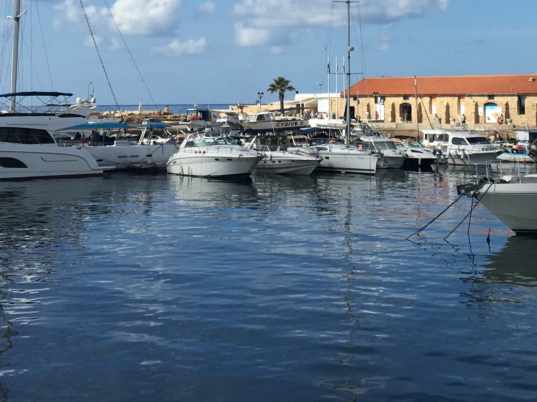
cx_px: 344
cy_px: -82
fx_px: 1194
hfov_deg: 25.2
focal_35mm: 77
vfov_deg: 18.2
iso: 25
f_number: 2.2
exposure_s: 1/2564
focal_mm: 4.15
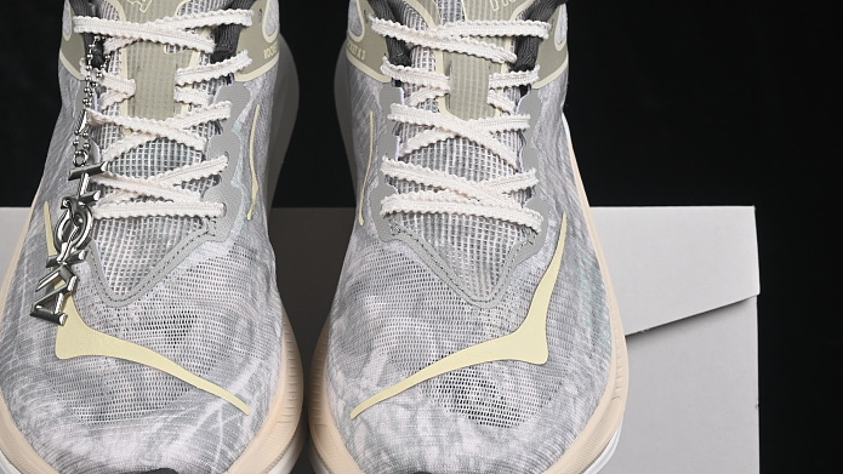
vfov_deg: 9.9
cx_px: 314
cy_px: 261
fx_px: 2727
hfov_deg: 17.5
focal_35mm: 122
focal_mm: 50
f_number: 8
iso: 160
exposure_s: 1/80
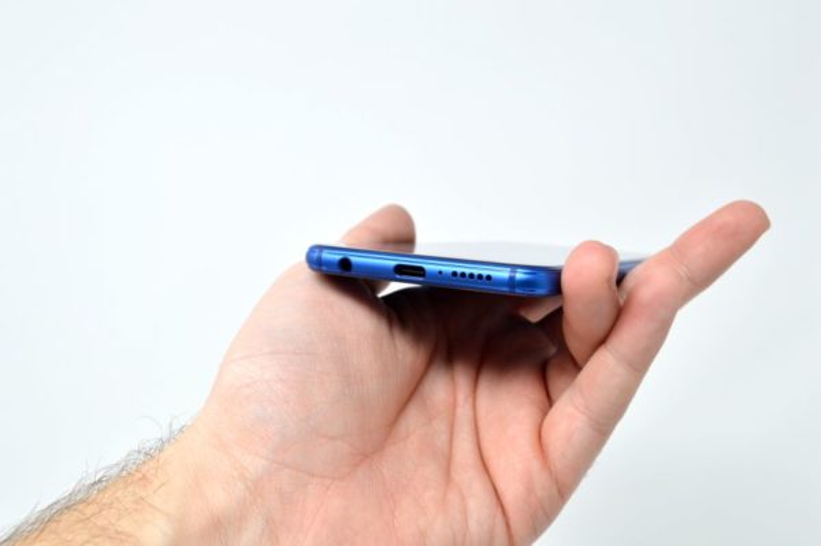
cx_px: 410
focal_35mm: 40
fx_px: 923
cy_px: 273
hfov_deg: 48.0
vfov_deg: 33.0
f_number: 10
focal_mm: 27
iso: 200
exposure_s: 1/30
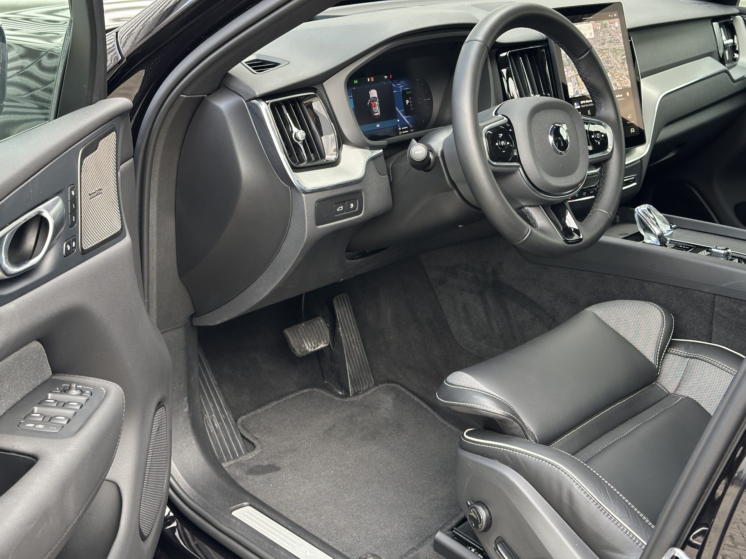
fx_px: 1034
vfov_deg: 30.3
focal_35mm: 48
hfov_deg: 39.7
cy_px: 280
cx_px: 373
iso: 80
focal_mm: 6.86
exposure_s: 1/111
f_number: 1.78
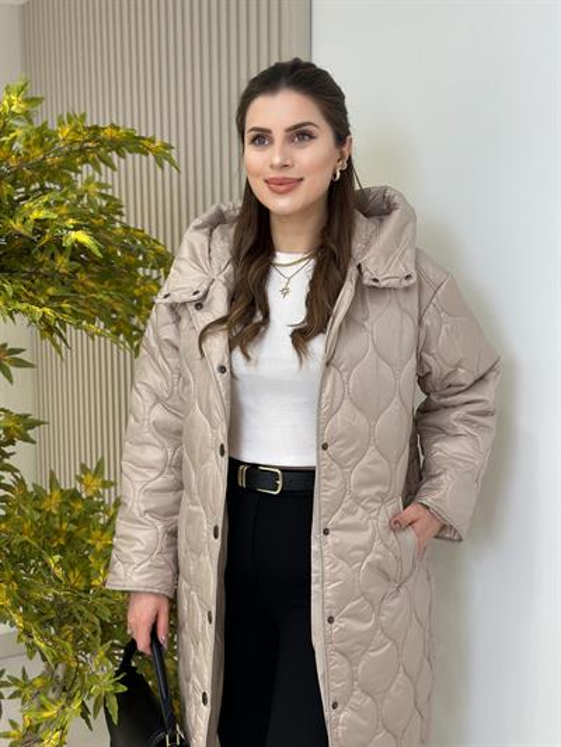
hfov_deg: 30.3
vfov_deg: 39.6
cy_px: 374
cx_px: 280
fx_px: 1037
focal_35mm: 48
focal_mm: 6.86
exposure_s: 1/131
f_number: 1.78
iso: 64
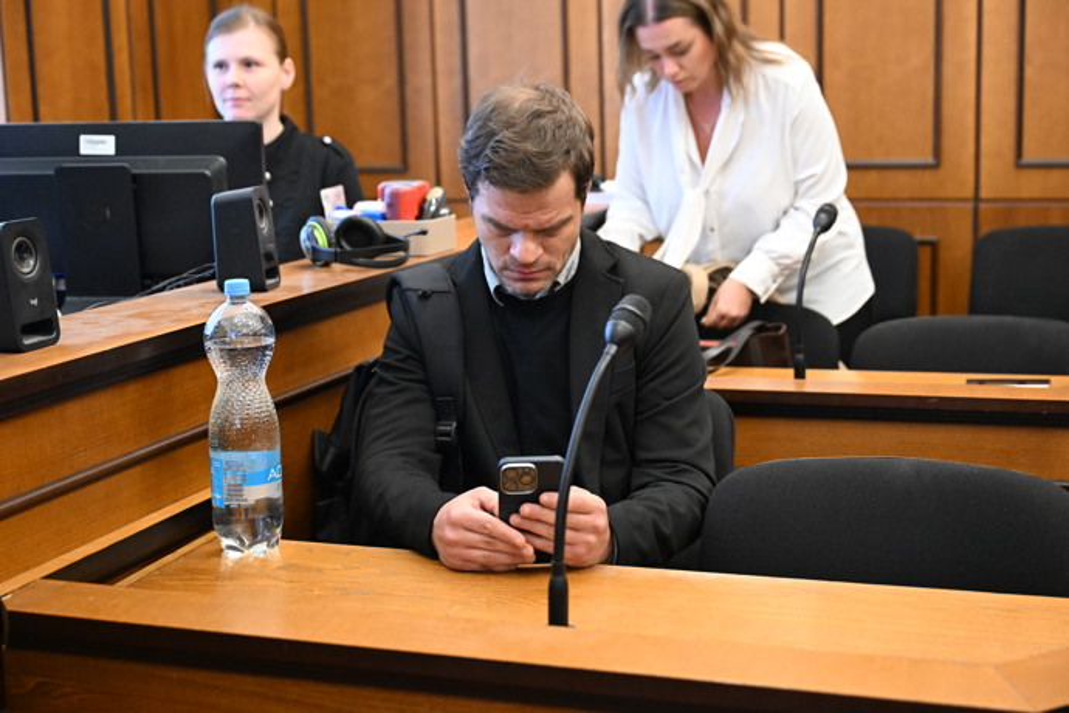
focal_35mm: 53
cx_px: 534
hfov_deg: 37.5
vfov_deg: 25.5
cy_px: 356
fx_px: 1574
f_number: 3.5
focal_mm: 53
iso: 6400
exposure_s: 1/320
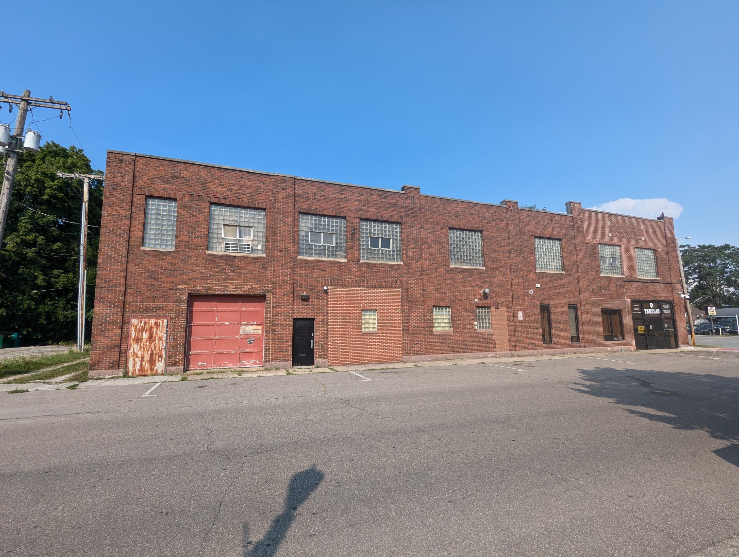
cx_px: 370
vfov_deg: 78.2
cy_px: 278
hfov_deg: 94.4
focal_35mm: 16
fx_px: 342
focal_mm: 2.35
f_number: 2.2
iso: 52
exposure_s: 1/1120
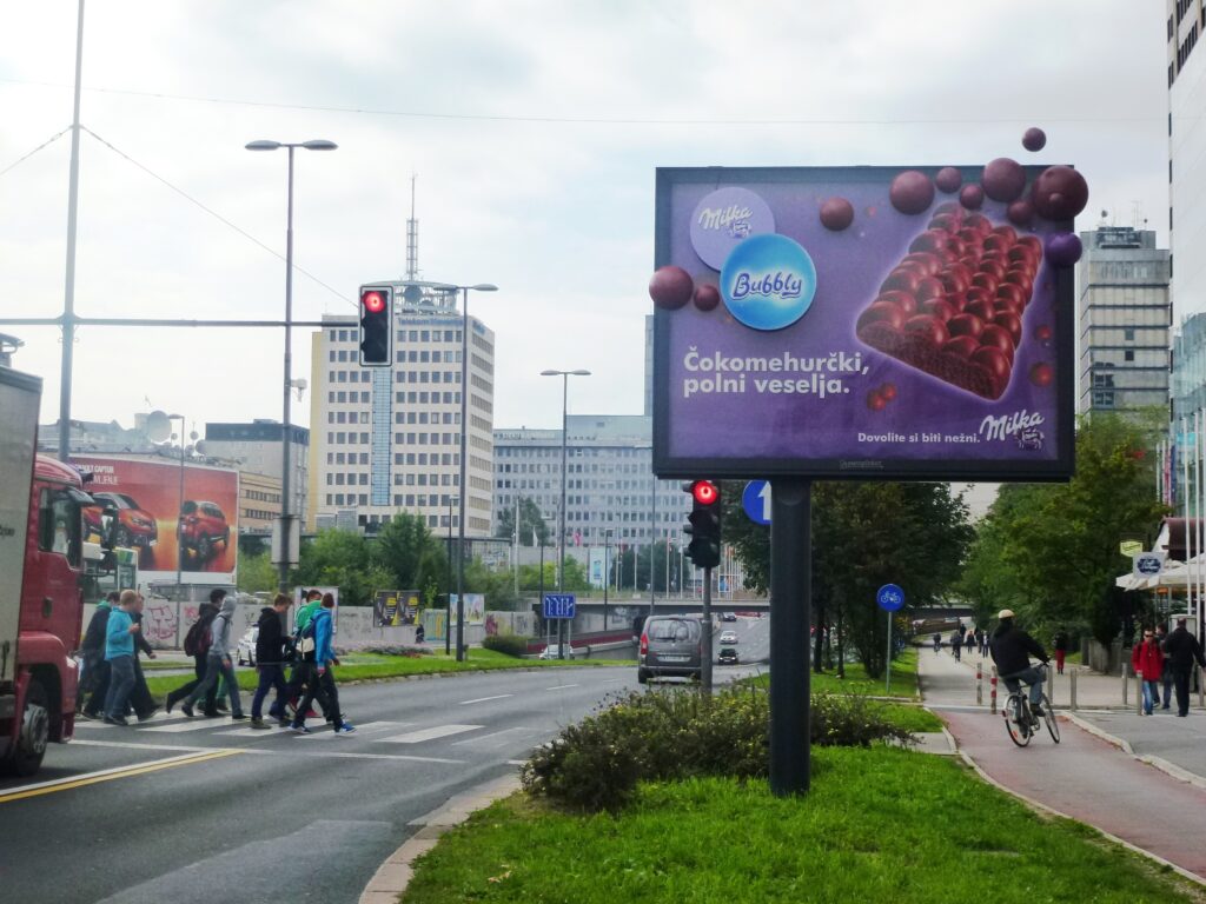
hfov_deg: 31.7
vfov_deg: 24.0
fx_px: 2125
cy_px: 452
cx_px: 603
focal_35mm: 61
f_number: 4.5
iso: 160
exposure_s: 1/800
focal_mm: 10.9
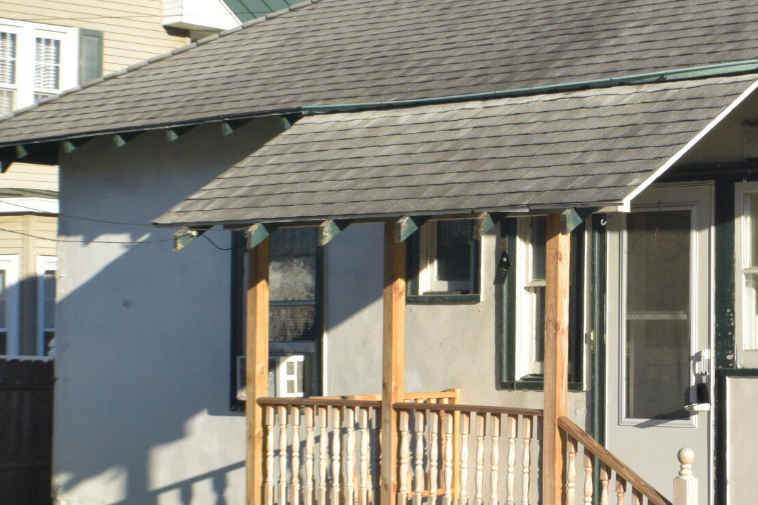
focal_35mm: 126
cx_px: 853
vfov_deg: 10.8
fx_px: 2660
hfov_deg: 15.7
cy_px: 190
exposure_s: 1/640
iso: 800
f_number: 13
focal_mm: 31
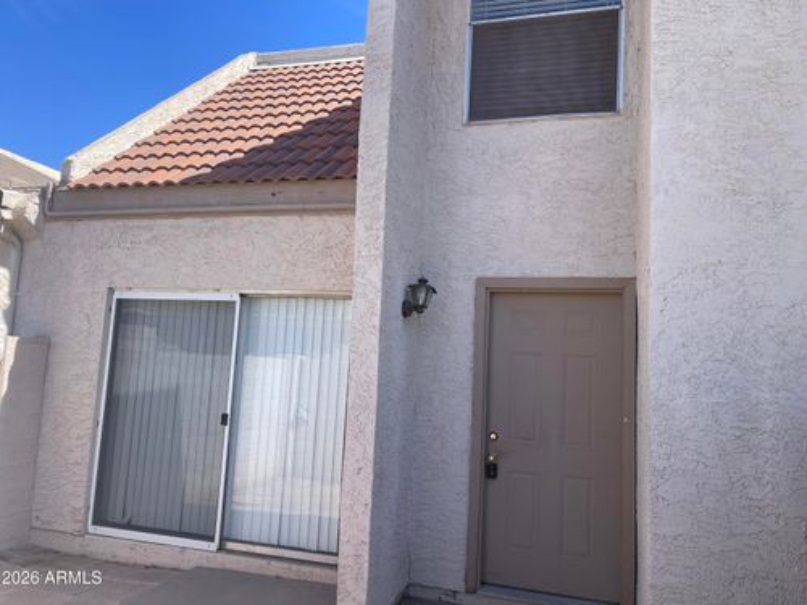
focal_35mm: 25
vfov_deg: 54.9
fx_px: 583
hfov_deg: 69.4
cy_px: 302
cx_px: 404
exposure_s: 1/1553
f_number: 1.6
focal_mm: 5.1
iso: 32
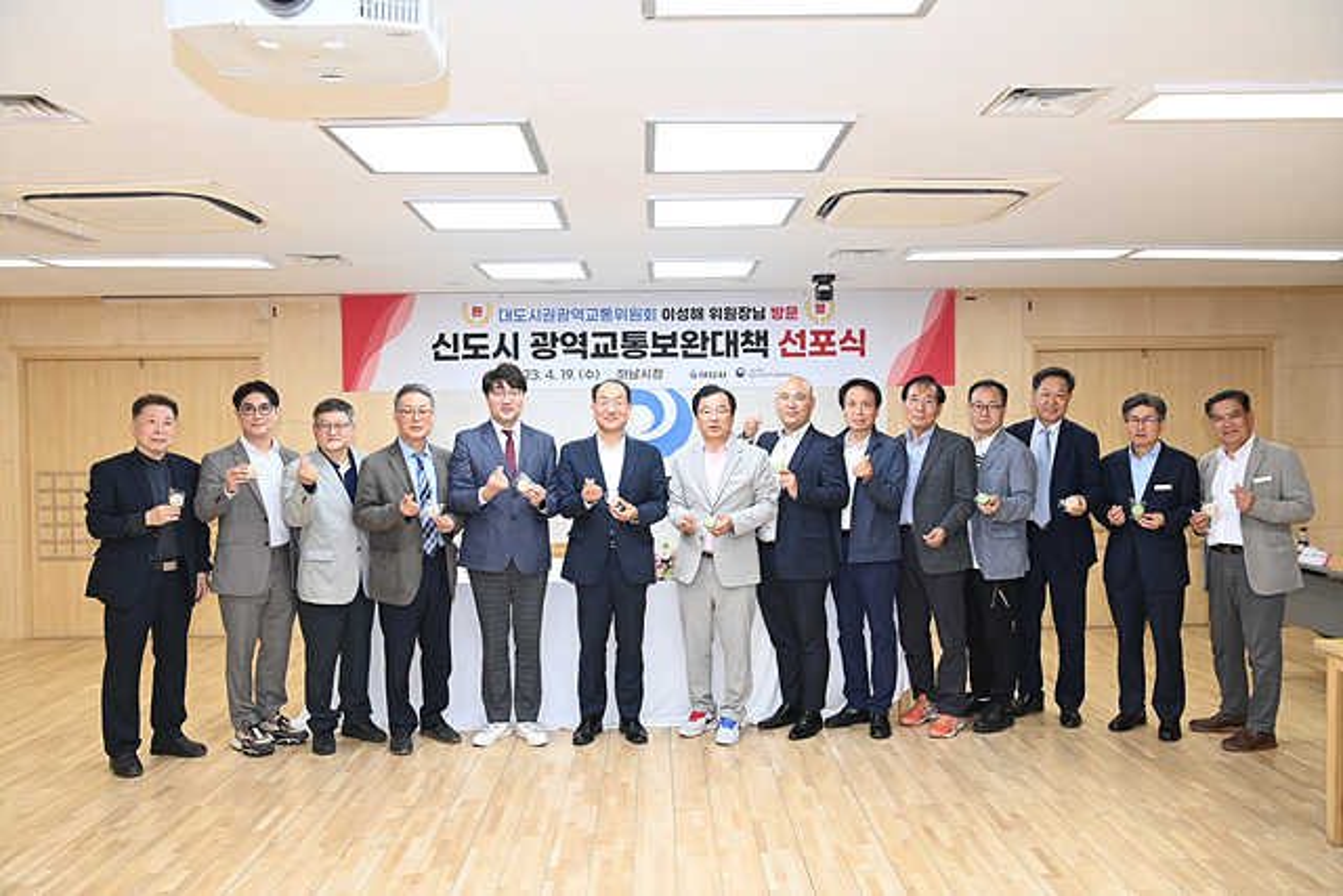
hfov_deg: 60.3
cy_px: 448
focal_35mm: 31
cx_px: 672
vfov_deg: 42.3
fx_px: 1157
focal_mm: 31
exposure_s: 1/80
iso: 800
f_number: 5.6
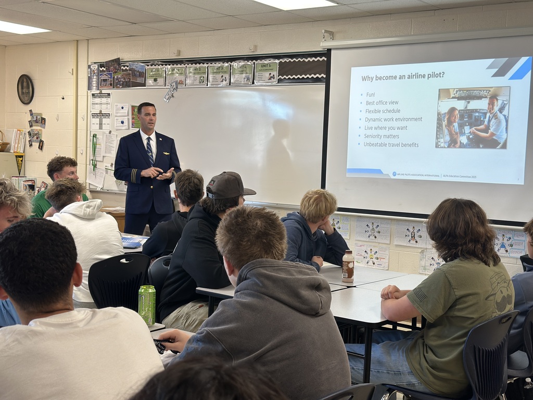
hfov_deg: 39.7
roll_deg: -2.4
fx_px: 739
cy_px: 200
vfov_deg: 30.3
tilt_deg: -3.6
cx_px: 266
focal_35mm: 48
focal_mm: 6.86
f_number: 1.78
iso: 80
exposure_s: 1/60
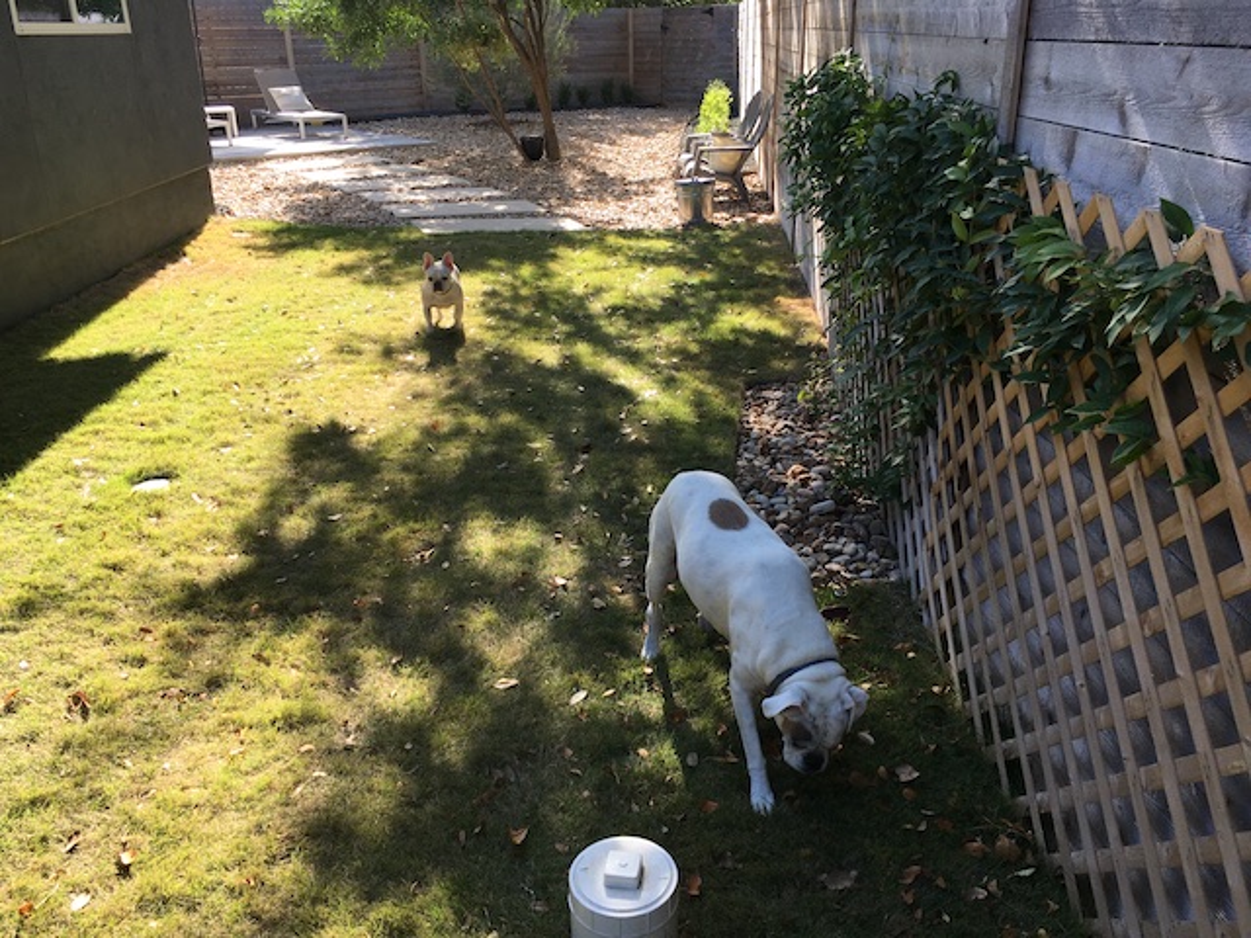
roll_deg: +0.8
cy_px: 469
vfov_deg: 48.2
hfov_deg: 61.7
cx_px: 626
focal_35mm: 29
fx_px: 1048
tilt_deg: -24.0
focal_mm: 4.15
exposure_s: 1/394
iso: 25
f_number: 2.2
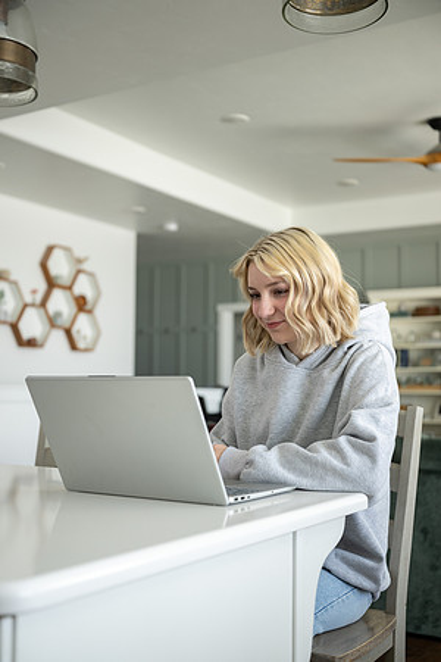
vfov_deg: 46.4
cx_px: 220
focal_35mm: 42
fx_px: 772
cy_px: 331
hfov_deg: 31.9
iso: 125
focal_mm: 42
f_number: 2.8
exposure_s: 1/200
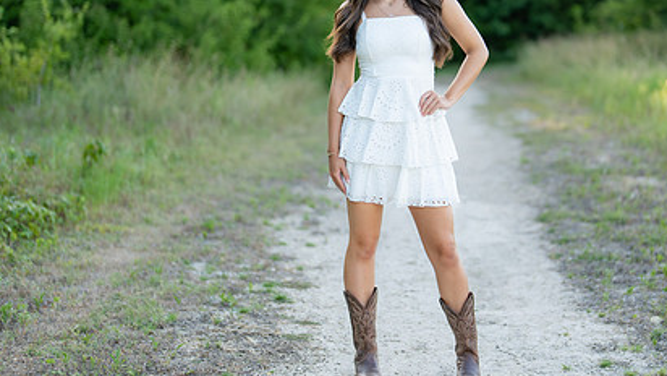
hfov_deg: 27.1
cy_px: 111
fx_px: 1380
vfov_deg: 15.5
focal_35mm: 78
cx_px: 415
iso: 100
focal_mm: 50
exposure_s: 1/1000
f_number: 1.2
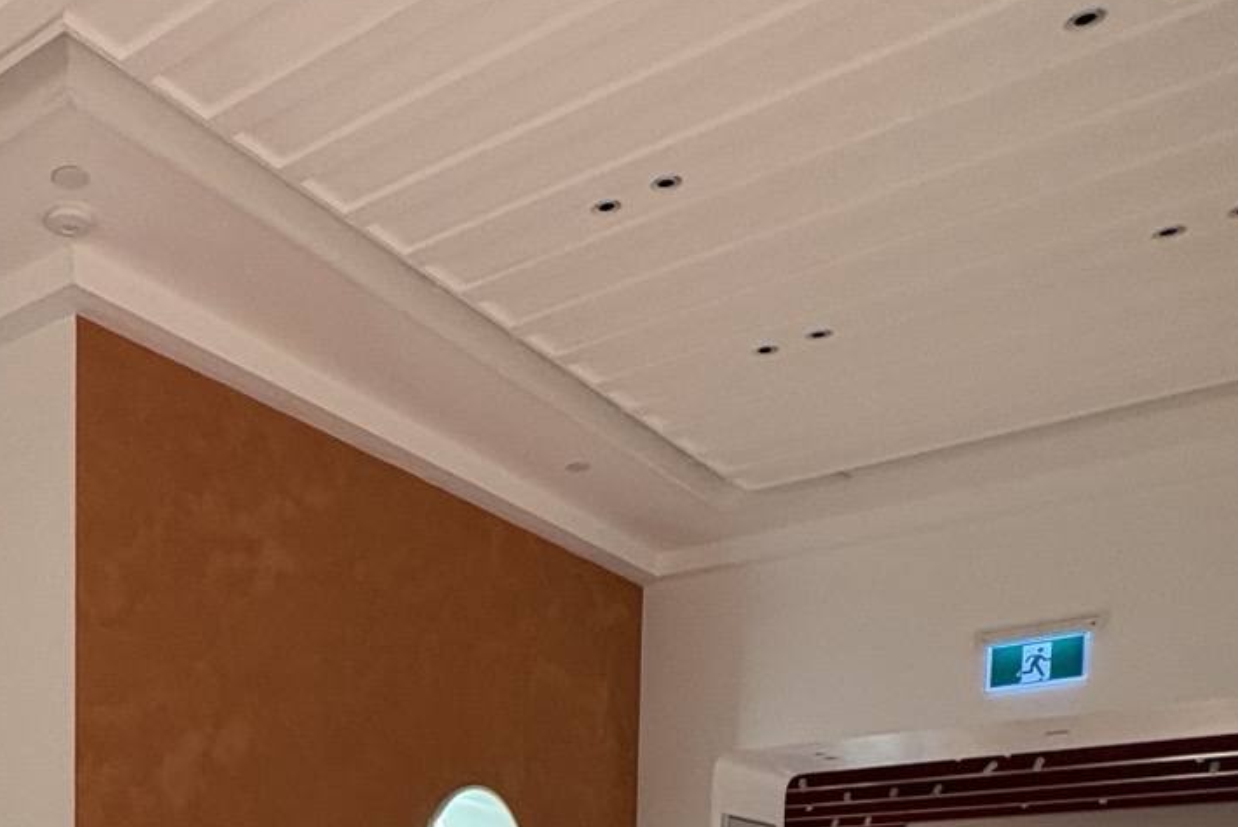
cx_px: 133
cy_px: 1089
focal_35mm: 41
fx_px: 1410
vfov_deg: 27.1
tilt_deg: -4.0
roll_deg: -0.5
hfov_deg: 43.5
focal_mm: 2.22
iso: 400
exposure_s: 1/120
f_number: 2.2
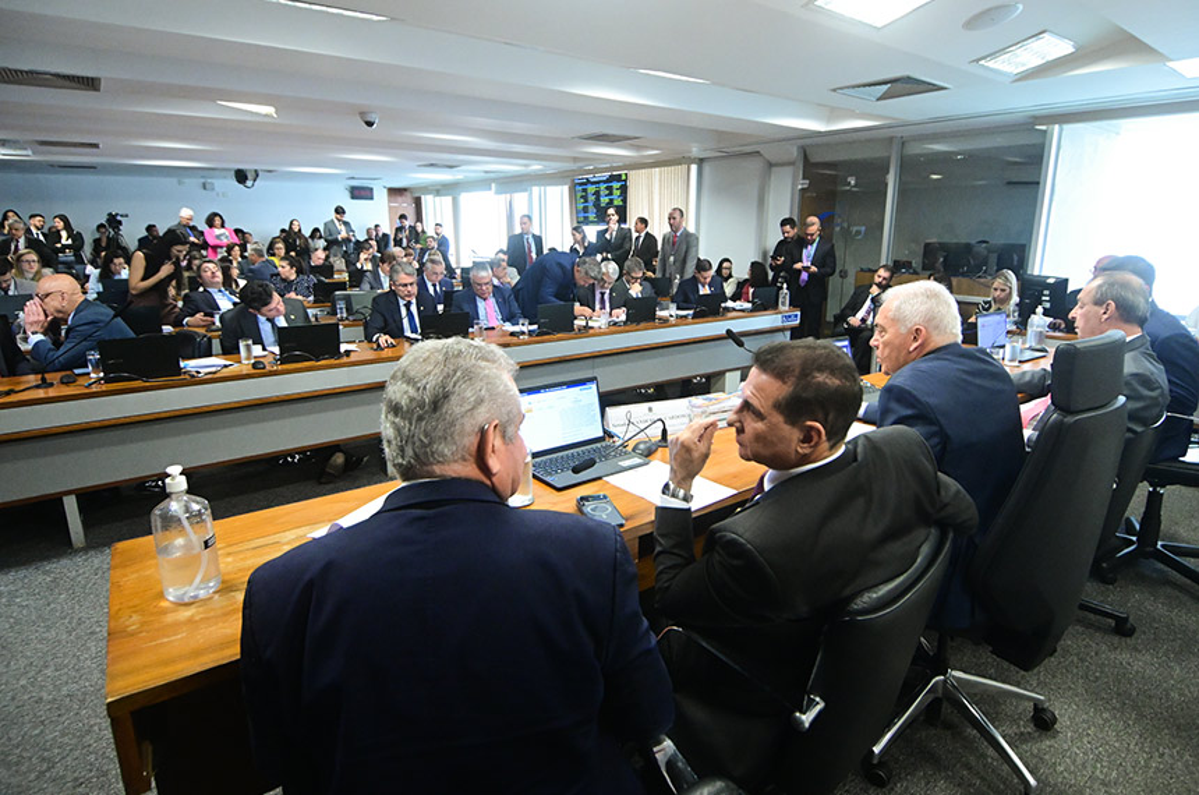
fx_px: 598
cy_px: 398
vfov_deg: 67.2
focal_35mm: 18
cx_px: 600
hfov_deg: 90.1
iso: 4000
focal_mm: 12
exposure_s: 1/125
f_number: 4
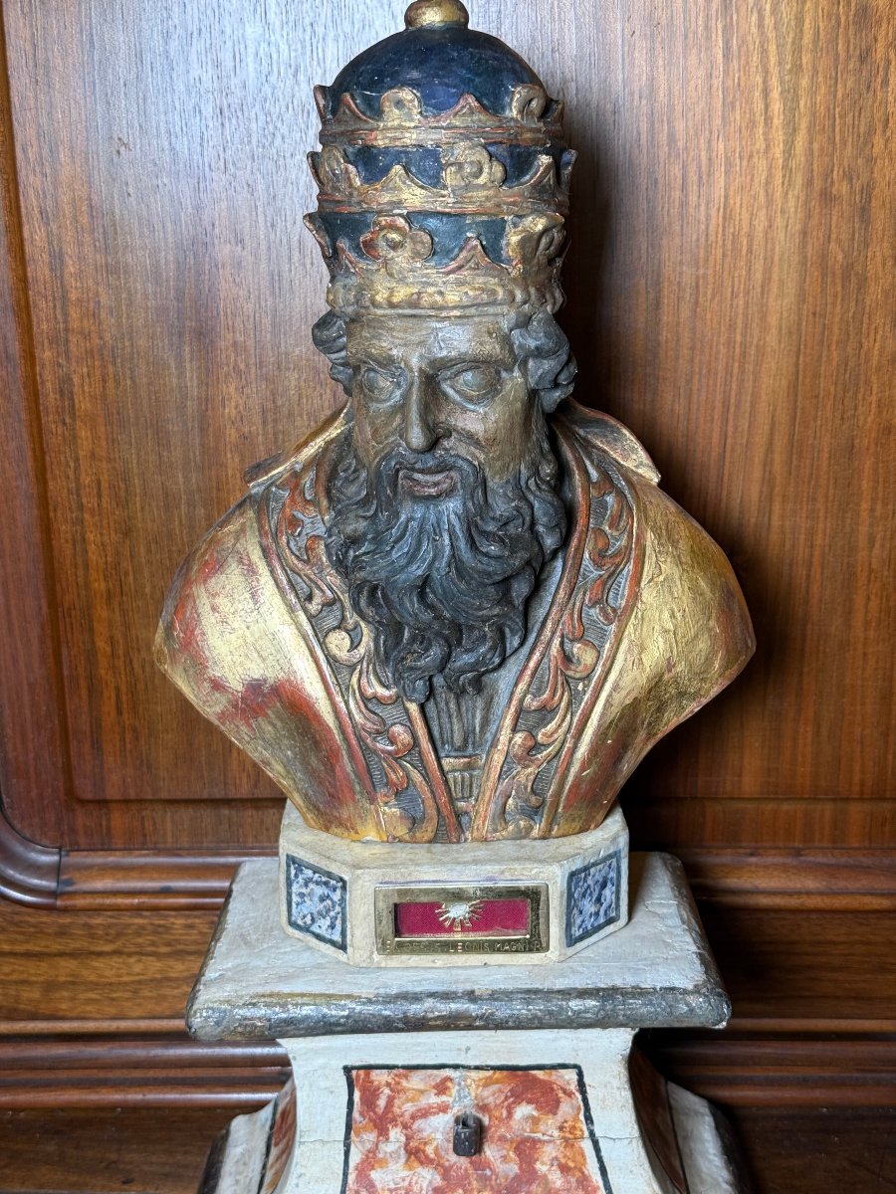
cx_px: 448
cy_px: 597
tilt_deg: -14.1
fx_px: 1657
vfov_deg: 39.7
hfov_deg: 30.3
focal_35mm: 48
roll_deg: +1.0
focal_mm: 6.76
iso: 80
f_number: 1.78
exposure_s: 1/119
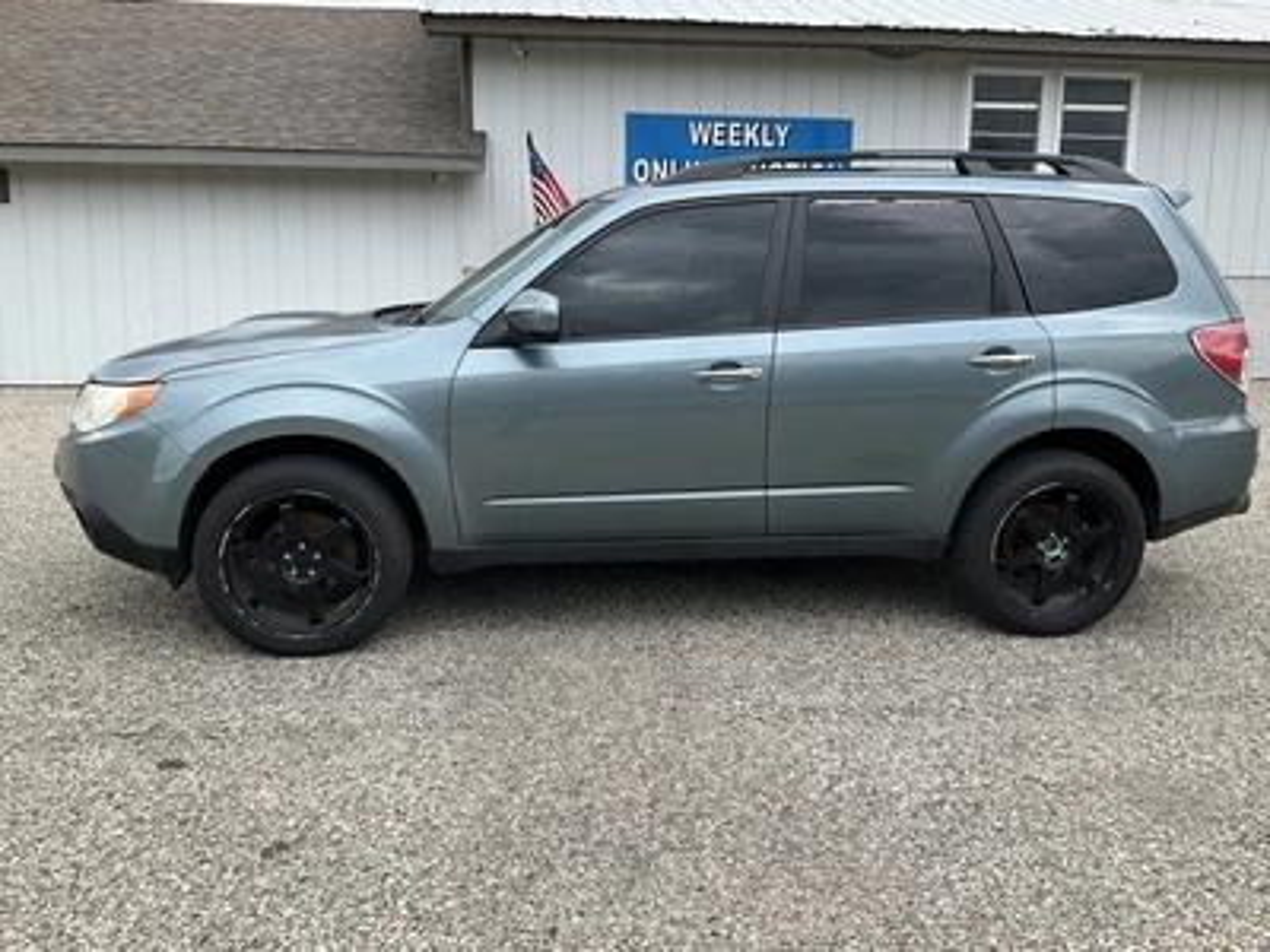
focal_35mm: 29
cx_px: 635
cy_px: 476
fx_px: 1064
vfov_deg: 48.2
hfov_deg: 61.7
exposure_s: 1/519
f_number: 1.8
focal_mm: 3
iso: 25
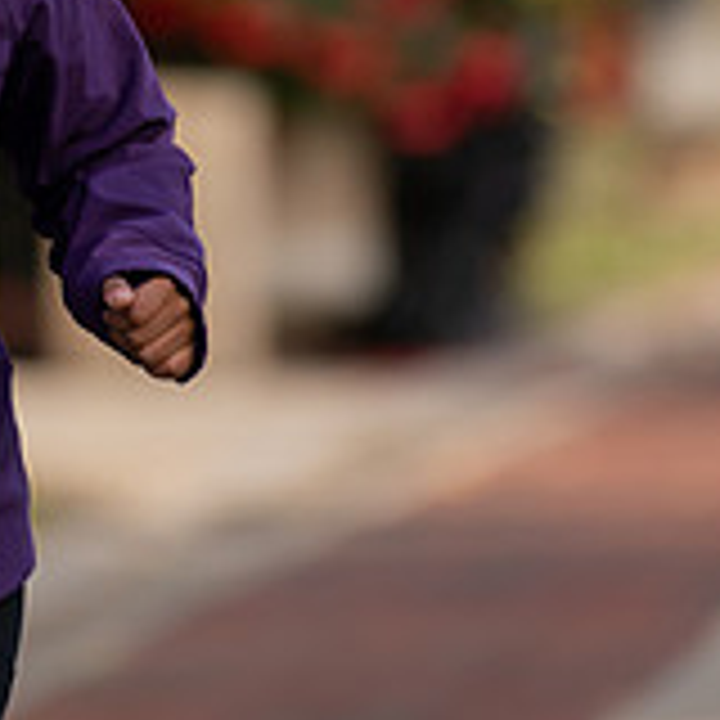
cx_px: -284
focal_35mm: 922
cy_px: -133
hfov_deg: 1.9
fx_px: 21697
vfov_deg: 1.9
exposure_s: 1/400
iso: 200
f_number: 4
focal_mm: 300
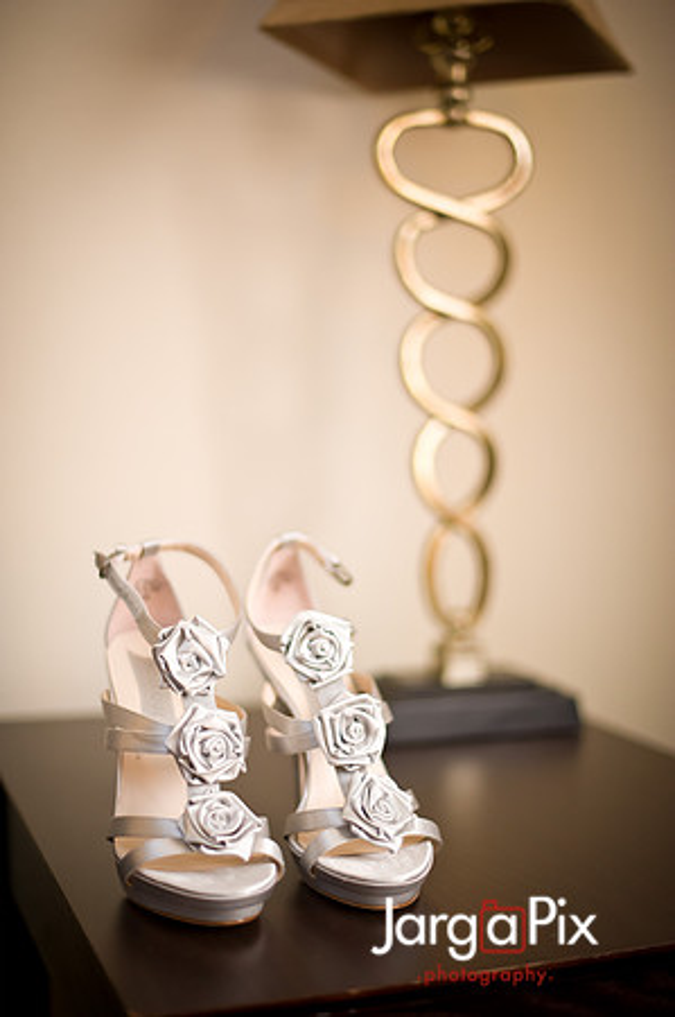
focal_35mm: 50
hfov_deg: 26.9
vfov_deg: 39.6
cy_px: 508
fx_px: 1409
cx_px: 338
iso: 1600
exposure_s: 1/125
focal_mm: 50
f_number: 1.4
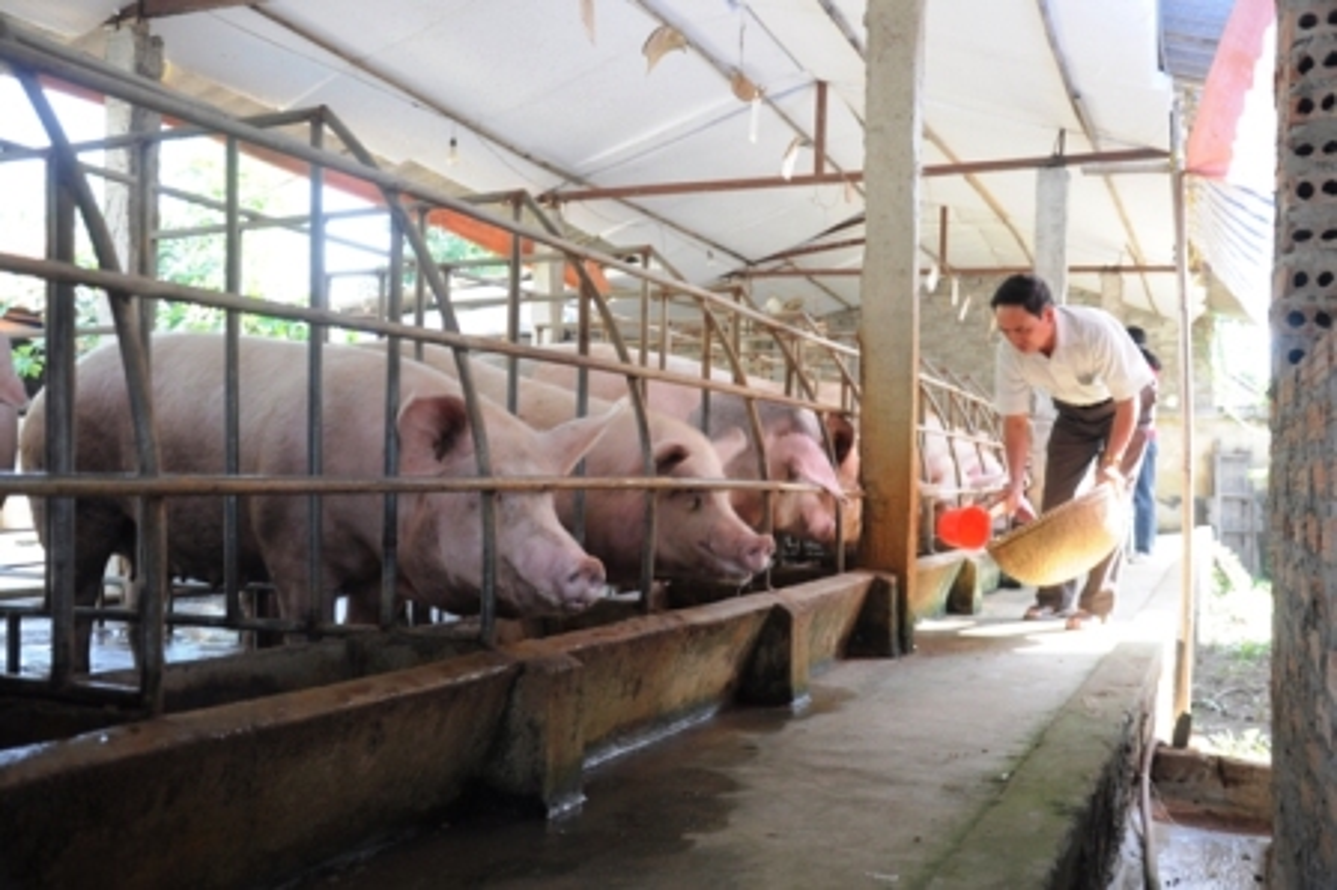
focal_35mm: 36
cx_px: 668
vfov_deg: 36.8
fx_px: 1336
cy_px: 445
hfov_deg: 53.2
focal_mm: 24
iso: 320
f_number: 3.8
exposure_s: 1/50
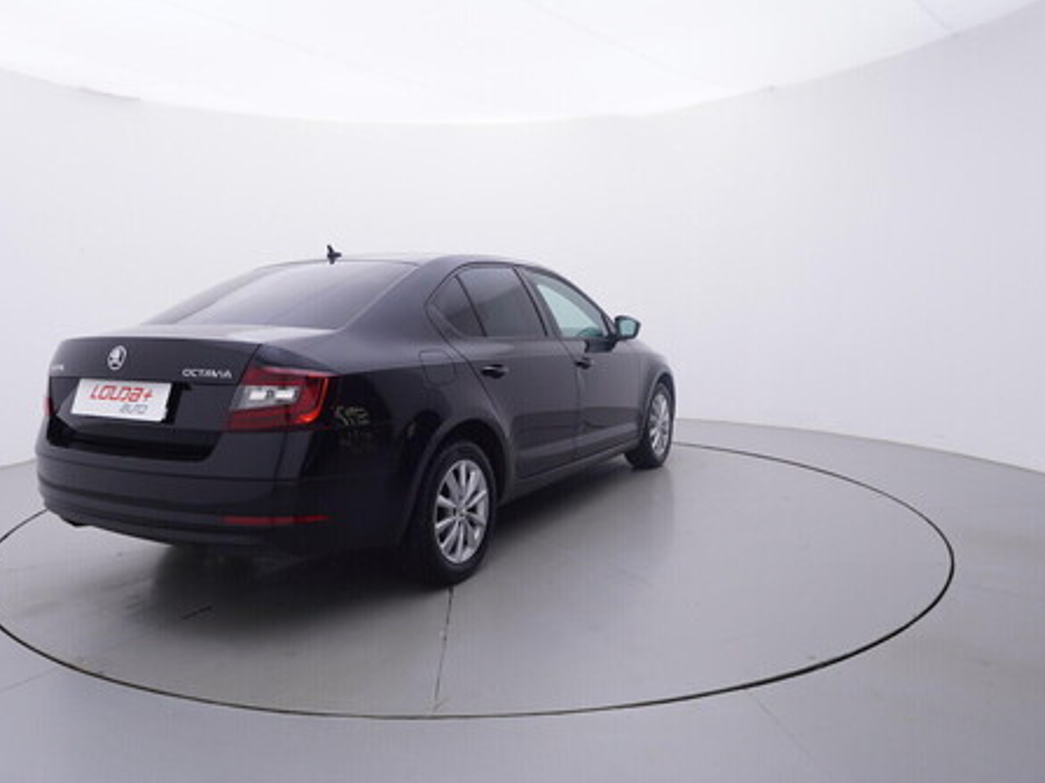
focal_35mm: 27
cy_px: 396
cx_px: 464
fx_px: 803
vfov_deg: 52.0
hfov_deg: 65.9
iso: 200
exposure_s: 1/80
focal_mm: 15
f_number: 5
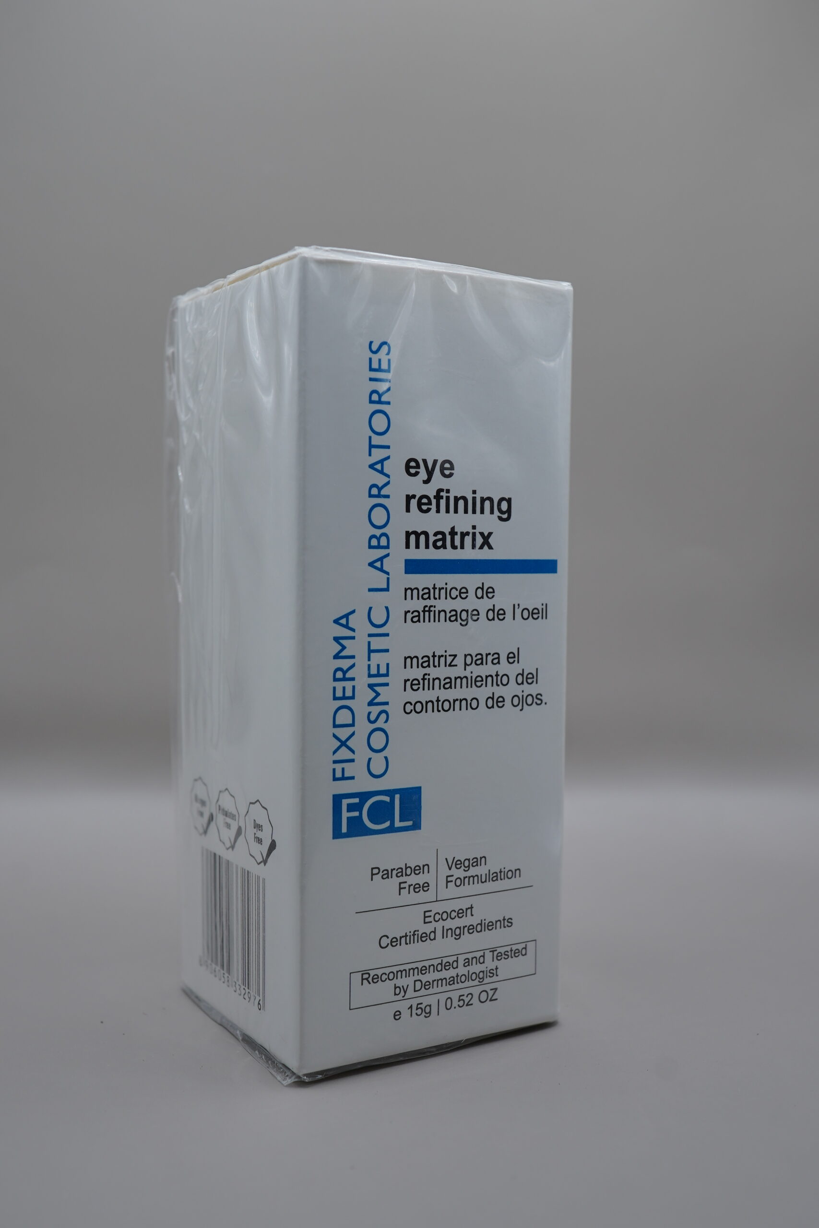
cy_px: 614
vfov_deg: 53.1
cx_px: 410
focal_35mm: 36
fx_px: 1228
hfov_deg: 36.9
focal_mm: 24
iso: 125
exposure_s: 1/80
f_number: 6.3
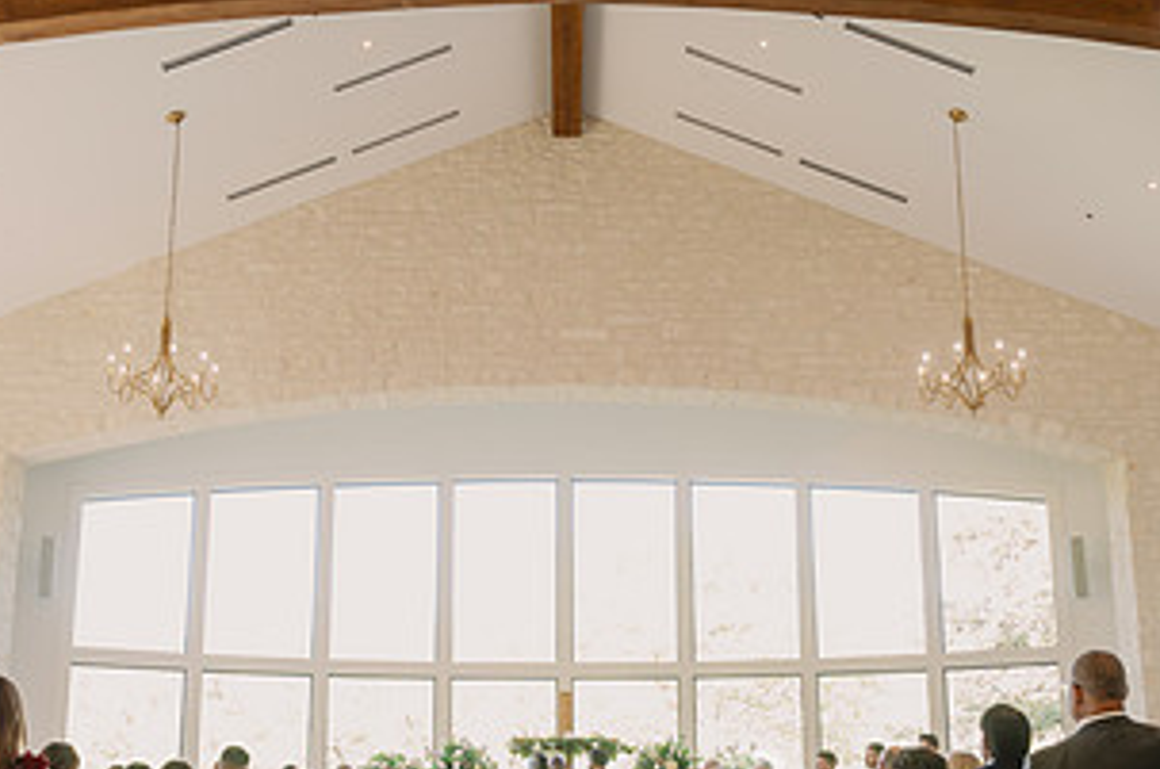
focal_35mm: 46
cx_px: 563
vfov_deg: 28.9
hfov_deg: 42.8
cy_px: 536
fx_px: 1480
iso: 80
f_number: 4
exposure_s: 1/13
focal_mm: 24
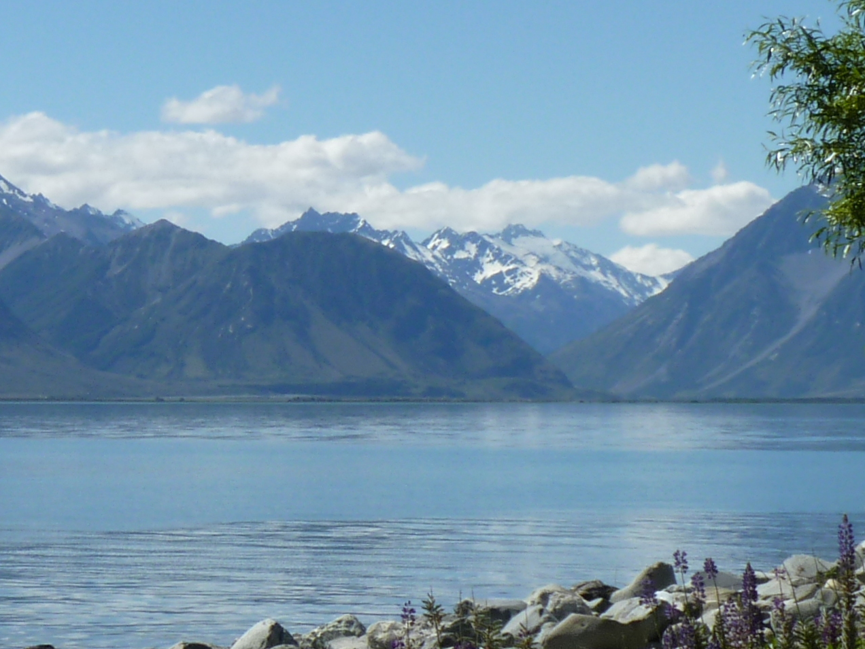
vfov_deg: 9.8
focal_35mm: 151
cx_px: -224
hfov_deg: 12.7
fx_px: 3773
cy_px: 293
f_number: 6.3
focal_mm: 8.5
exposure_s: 1/500
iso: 80
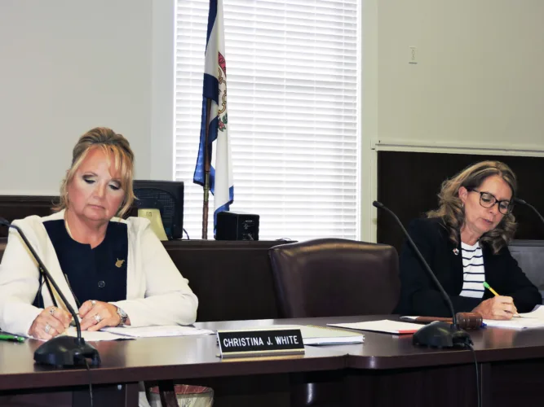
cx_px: 272
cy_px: 204
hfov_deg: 23.0
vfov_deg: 17.4
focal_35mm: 85
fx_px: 1336
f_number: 4
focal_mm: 15.2
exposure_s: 1/80
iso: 110
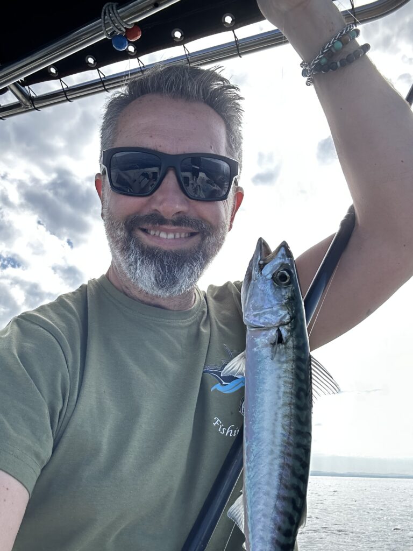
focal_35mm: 30
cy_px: 276
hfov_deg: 46.8
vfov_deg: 60.0
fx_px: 477
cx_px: 206
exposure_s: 1/365
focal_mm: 2.69
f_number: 1.9
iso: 25
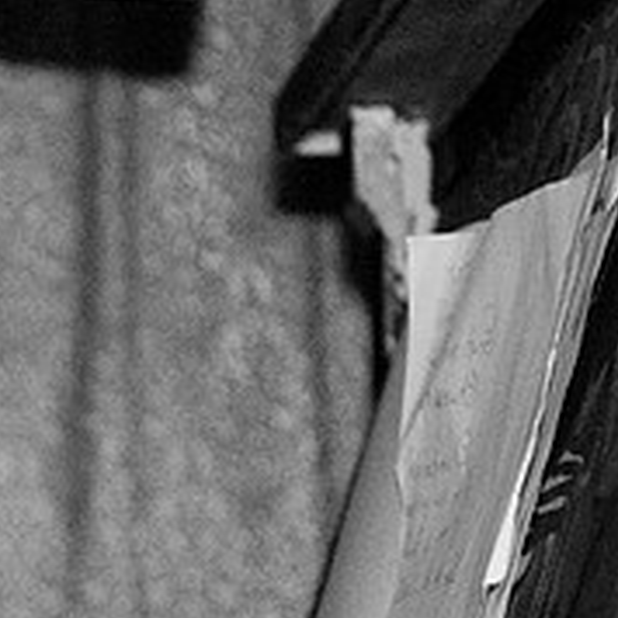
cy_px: 661
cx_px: -326
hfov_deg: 6.7
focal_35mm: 257
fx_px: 5191
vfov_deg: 6.8
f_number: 2.8
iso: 1250
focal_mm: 62
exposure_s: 1/40
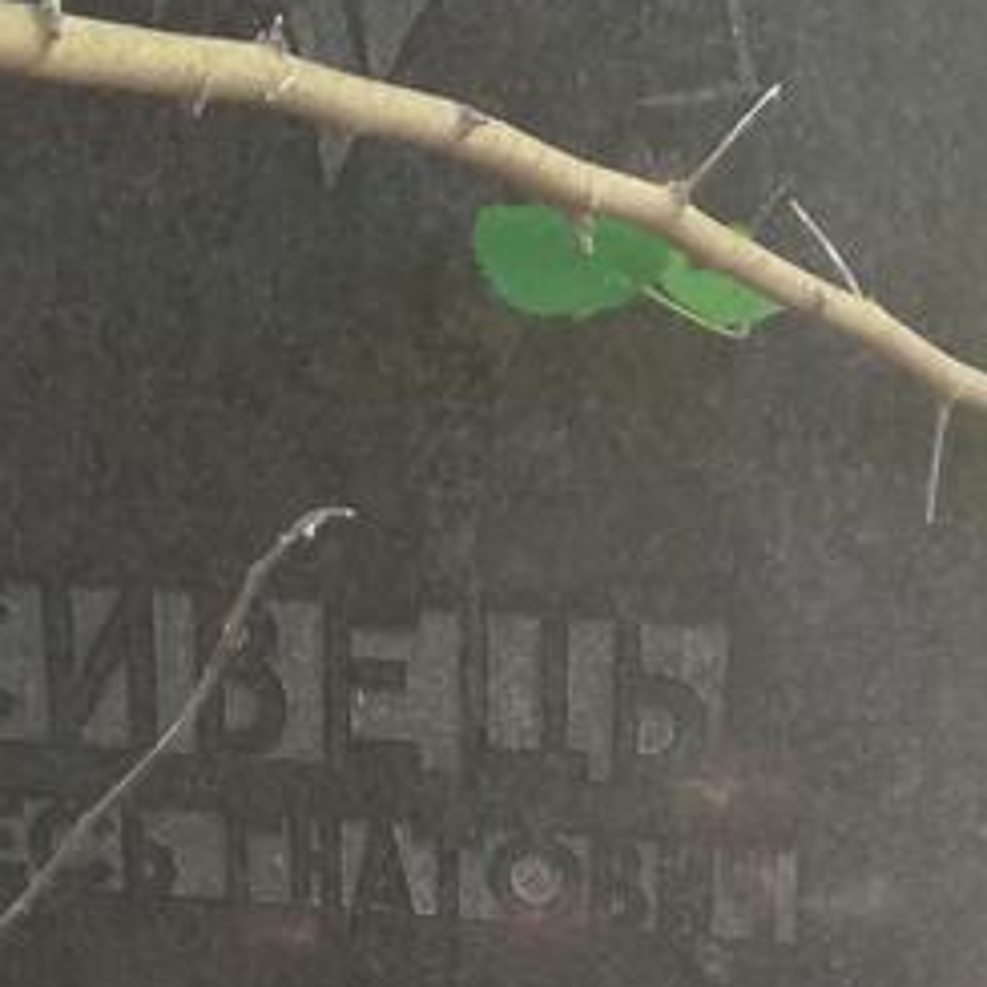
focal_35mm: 91
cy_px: 898
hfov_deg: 19.1
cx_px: 415
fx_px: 2936
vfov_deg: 18.7
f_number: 2.2
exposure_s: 1/33.3
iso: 320
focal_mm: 3.83
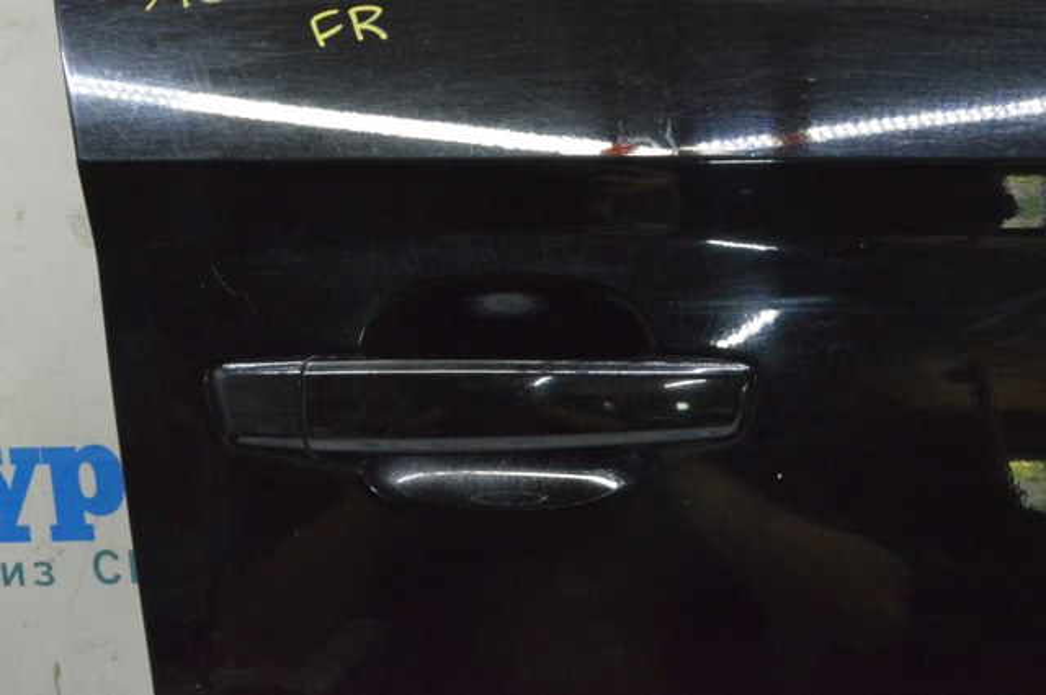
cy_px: 348
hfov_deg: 43.7
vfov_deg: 29.8
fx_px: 1306
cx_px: 523
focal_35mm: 45
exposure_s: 1/15
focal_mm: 30
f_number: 20
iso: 6400
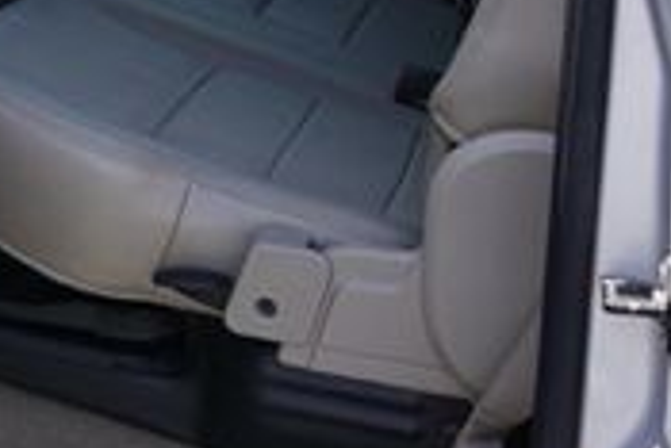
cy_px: -161
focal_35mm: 88
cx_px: -280
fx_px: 1642
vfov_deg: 14.8
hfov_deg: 20.4
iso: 100
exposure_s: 1/125
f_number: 5.6
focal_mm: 16
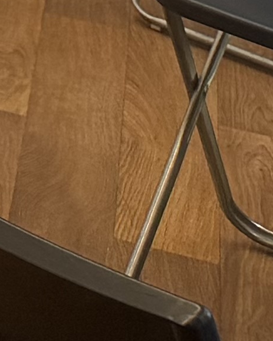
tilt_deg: -2.1
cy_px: -883
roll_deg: -3.3
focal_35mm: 231
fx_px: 2334
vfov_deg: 7.0
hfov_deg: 5.3
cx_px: -1059
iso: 80
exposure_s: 1/100
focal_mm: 6.76
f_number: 1.78
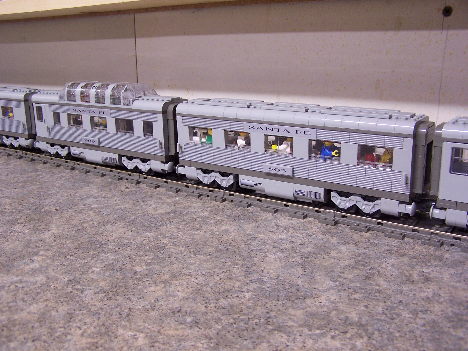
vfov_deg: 37.7
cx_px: 234
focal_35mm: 38
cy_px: 176
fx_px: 514
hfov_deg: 49.0
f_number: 2.8
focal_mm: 6.3
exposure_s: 1/8
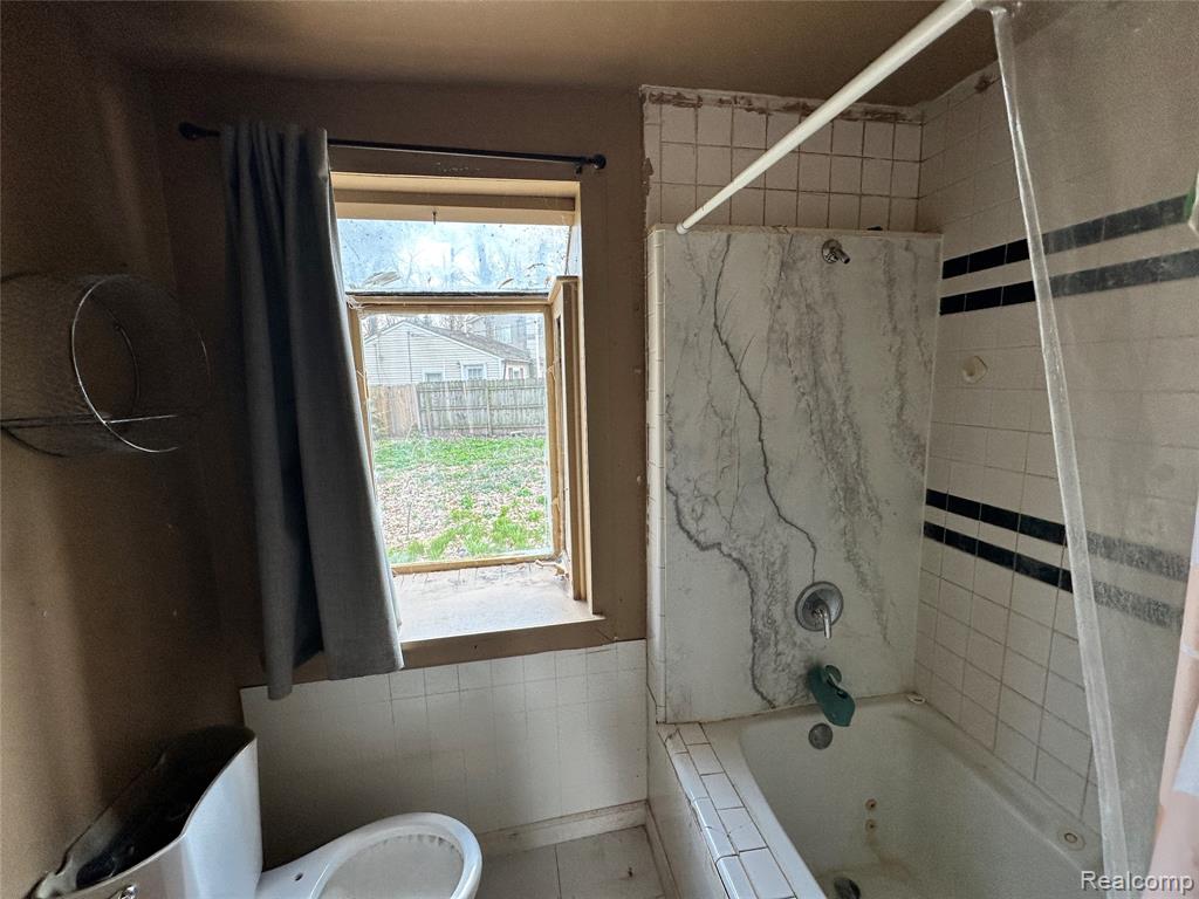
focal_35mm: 14
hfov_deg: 102.1
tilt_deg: -5.8
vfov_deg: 85.7
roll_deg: -0.3
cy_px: 450
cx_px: 600
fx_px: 485
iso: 100
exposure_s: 1/120
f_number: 2.2
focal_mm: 2.22
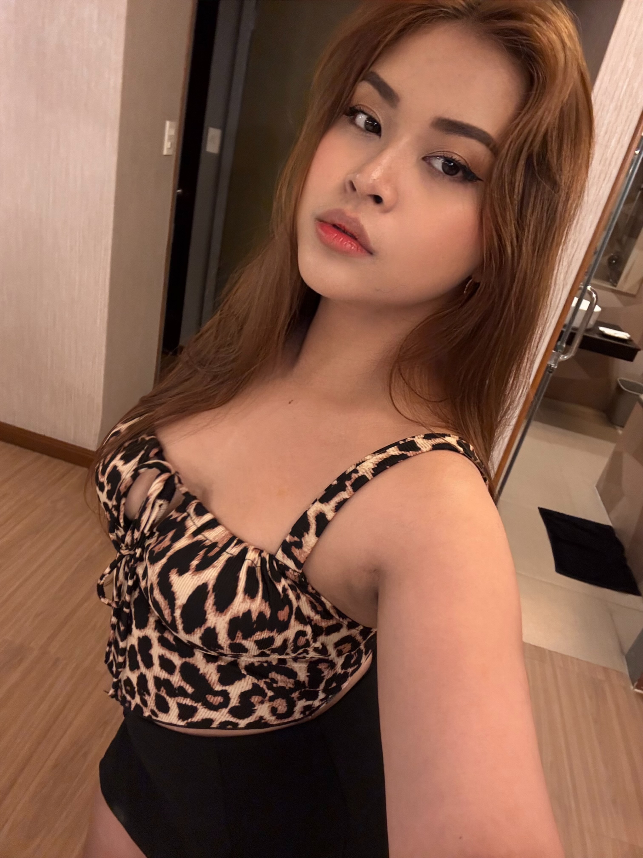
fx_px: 570
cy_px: 429
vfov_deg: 73.9
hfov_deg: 58.9
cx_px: 322
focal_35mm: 23
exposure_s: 1/30
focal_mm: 2.69
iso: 400
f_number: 1.9
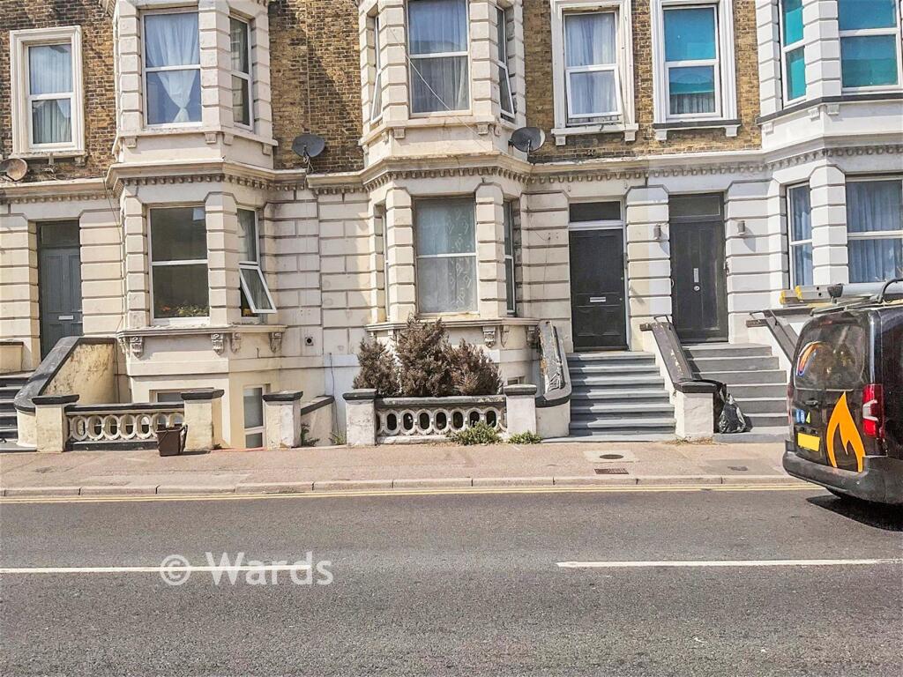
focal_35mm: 29
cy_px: 338
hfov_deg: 61.7
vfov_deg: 48.2
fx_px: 756
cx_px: 452
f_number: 1.8
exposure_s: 1/2100
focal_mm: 3
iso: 16
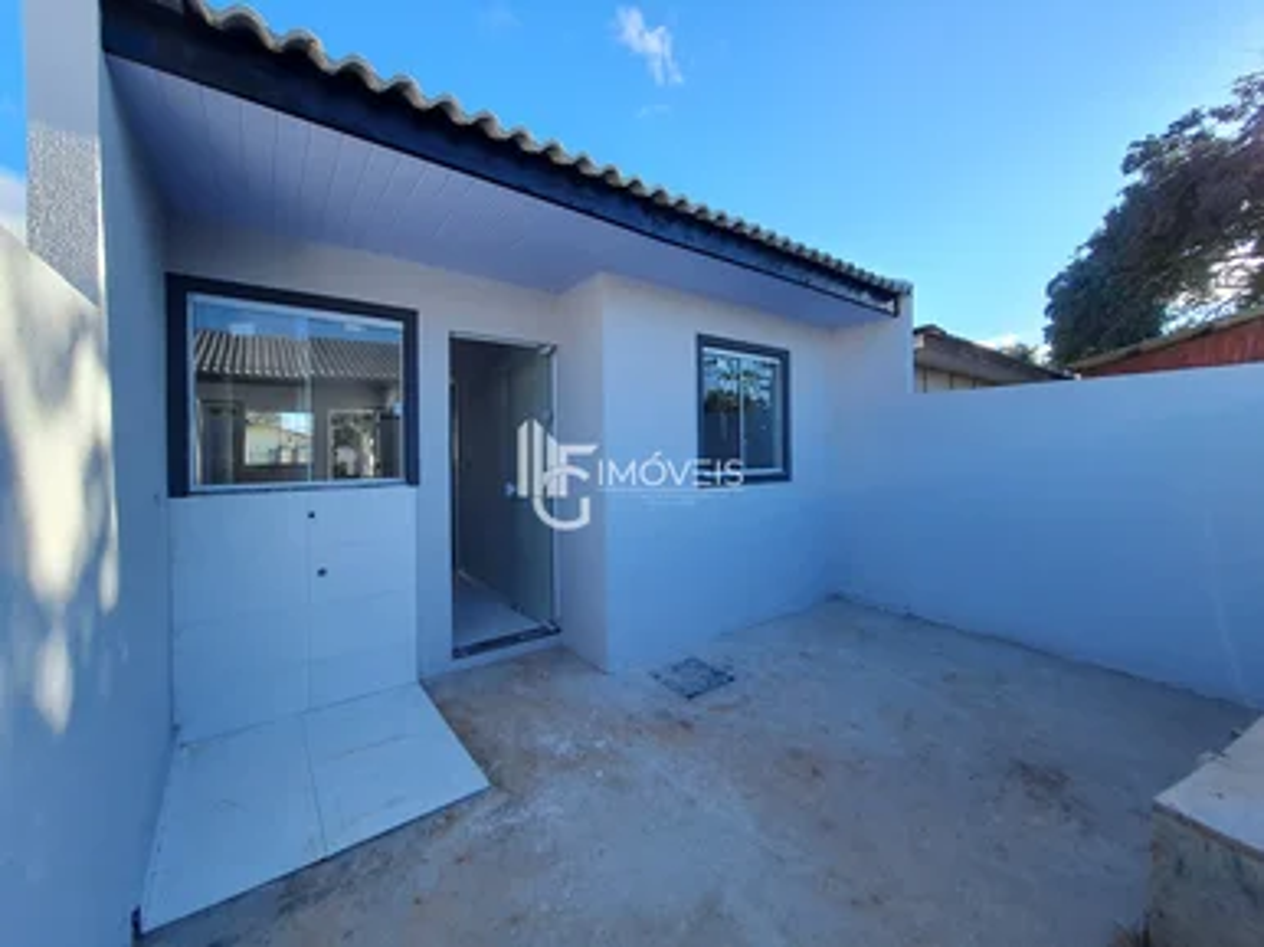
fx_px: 474
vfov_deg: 89.9
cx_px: 632
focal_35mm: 13
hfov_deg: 106.2
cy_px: 474
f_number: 2.2
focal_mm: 1.74
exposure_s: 1/526
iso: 50
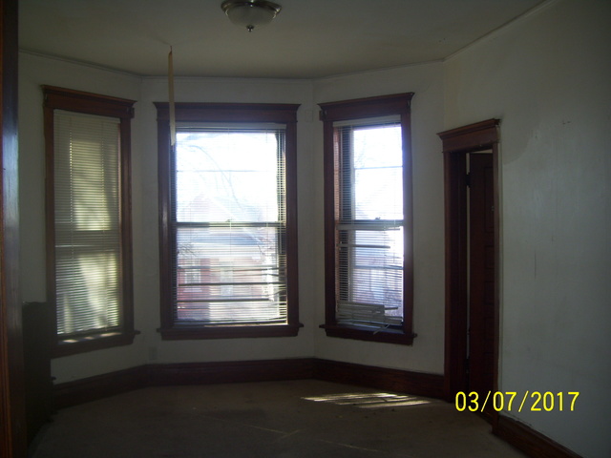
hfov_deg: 51.4
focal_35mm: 36
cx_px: 306
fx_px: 635
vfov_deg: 39.7
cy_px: 229
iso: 80
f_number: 2.7
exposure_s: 1/60
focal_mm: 6
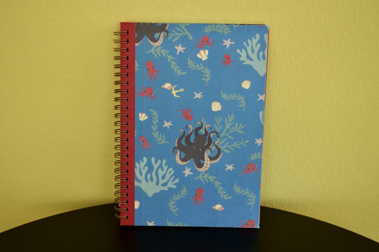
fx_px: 505
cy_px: 126
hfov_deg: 41.1
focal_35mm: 48
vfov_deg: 28.0
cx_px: 190
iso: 400
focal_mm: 32
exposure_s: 1/125
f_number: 5.6
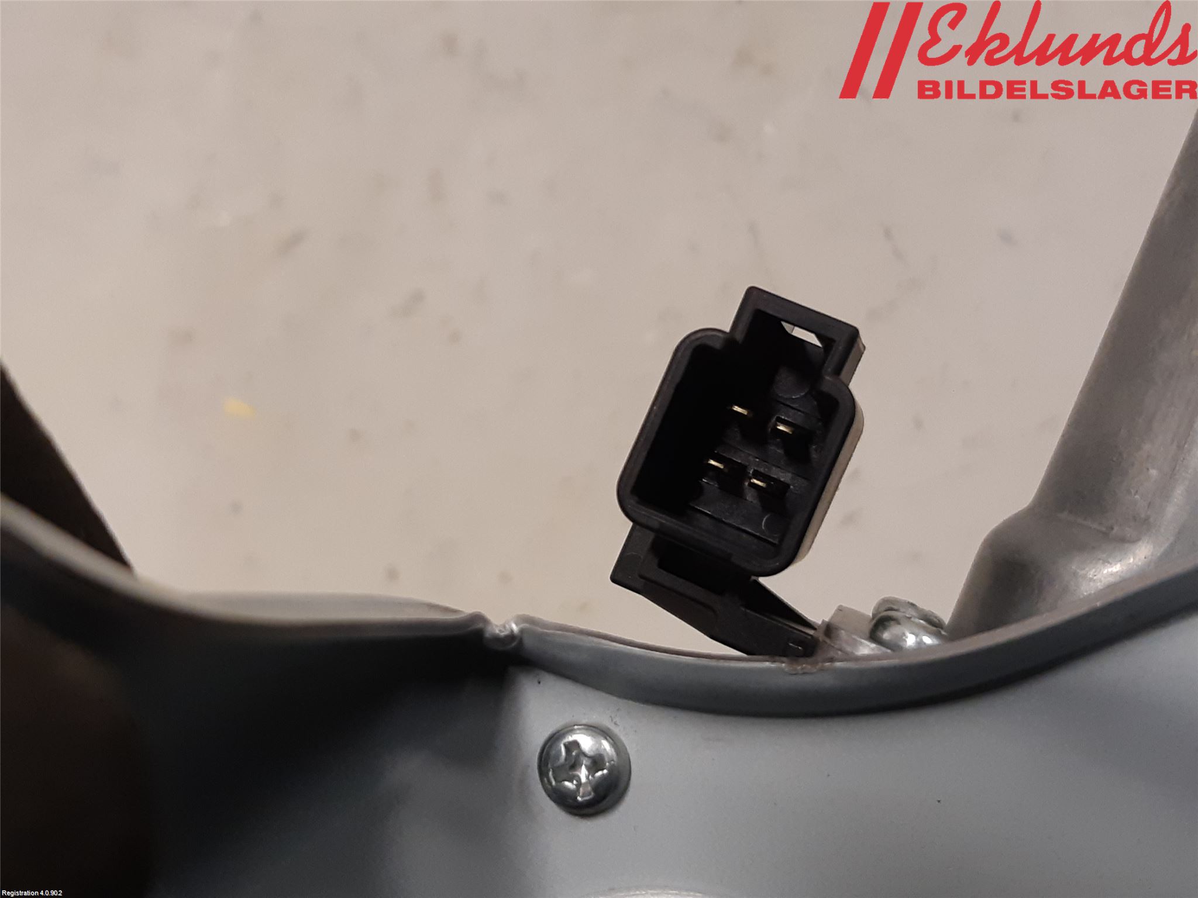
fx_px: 900
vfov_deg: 53.1
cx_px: 599
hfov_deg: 67.3
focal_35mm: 26
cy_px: 449
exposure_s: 1/50
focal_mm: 3.93
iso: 160
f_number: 1.7
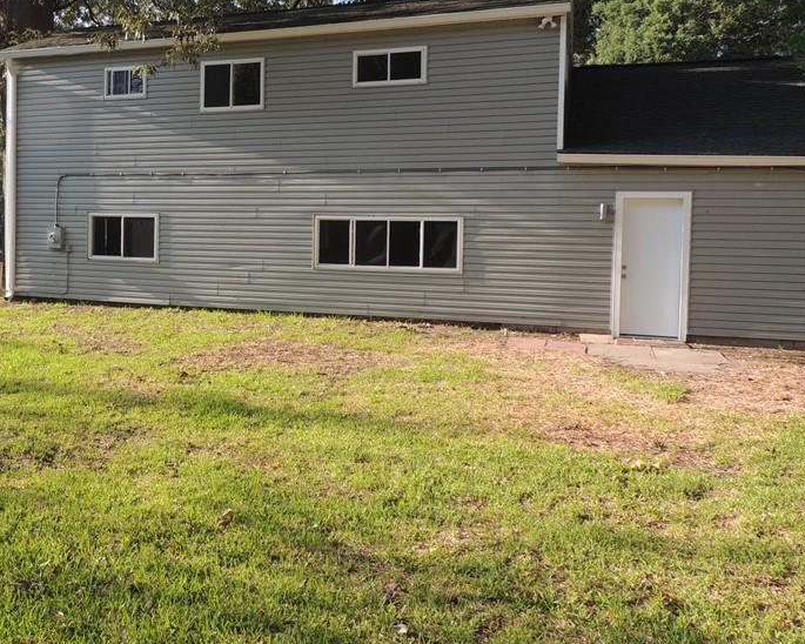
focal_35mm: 35
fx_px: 834
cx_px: 207
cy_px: 250
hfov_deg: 49.6
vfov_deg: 42.0
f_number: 3
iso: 100
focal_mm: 4.3
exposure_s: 1/320
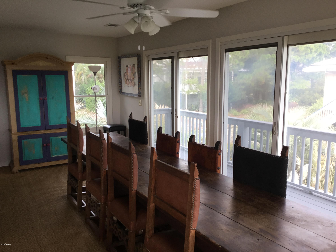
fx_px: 301
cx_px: 168
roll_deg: -0.3
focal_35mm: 31
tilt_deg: -8.9
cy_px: 126
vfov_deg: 45.4
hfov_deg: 58.4
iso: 25
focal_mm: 3.3
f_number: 2.4
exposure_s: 1/60
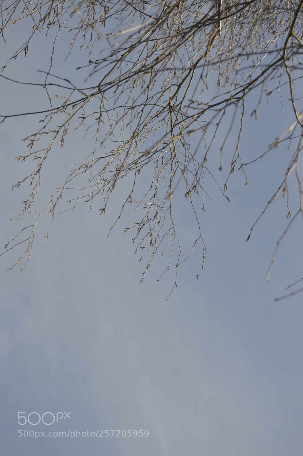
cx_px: 152
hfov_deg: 16.5
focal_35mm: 82
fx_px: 1043
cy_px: 228
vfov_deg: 24.6
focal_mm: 55
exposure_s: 1/250
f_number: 8
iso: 100
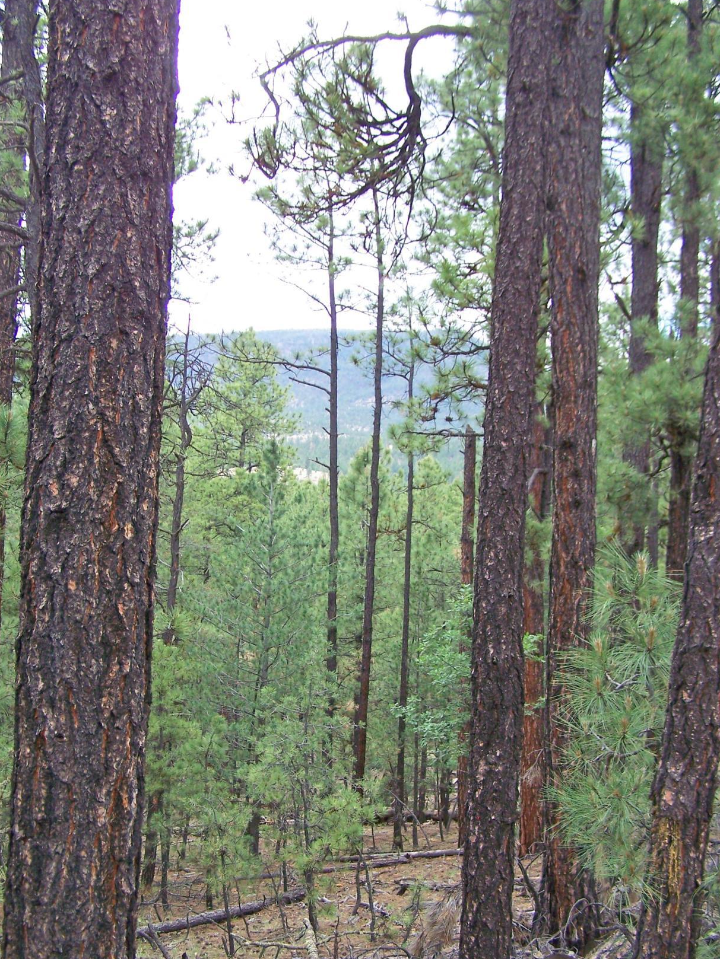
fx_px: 1303
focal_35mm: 47
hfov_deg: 30.9
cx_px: 321
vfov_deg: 40.4
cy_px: 509
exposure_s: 1/100
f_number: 2.8
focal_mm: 6.3
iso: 64
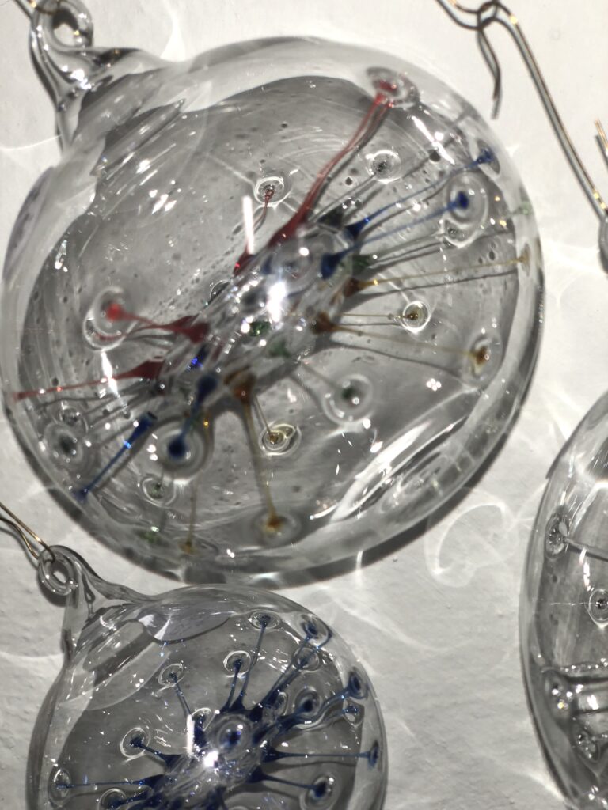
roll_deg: +36.2
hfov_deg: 28.0
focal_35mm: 52
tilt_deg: -7.0
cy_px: 405
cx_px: 304
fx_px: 1218
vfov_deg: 36.8
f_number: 2.4
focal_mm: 6
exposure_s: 1/58
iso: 16
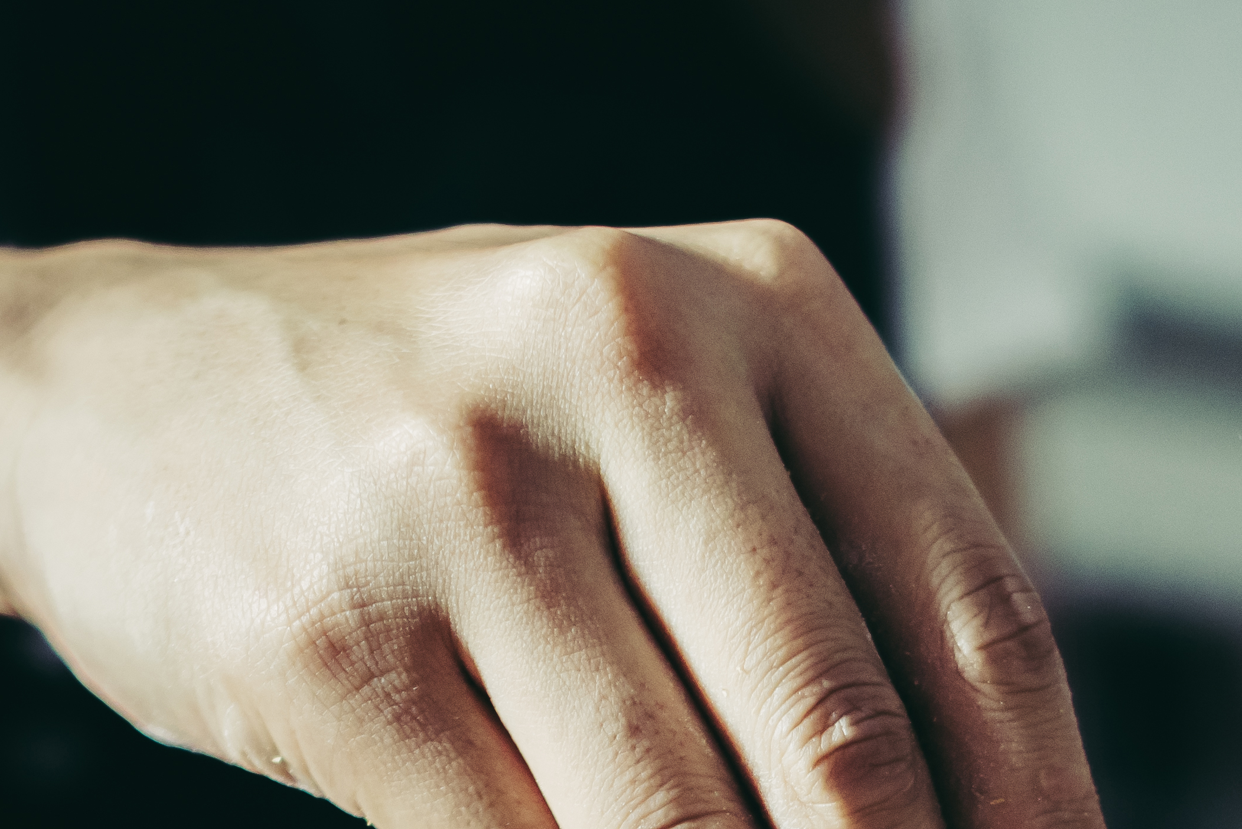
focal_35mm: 98
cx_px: 967
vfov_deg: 13.0
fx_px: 3381
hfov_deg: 20.6
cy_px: 1328
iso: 400
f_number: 1.8
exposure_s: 1/400
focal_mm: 28
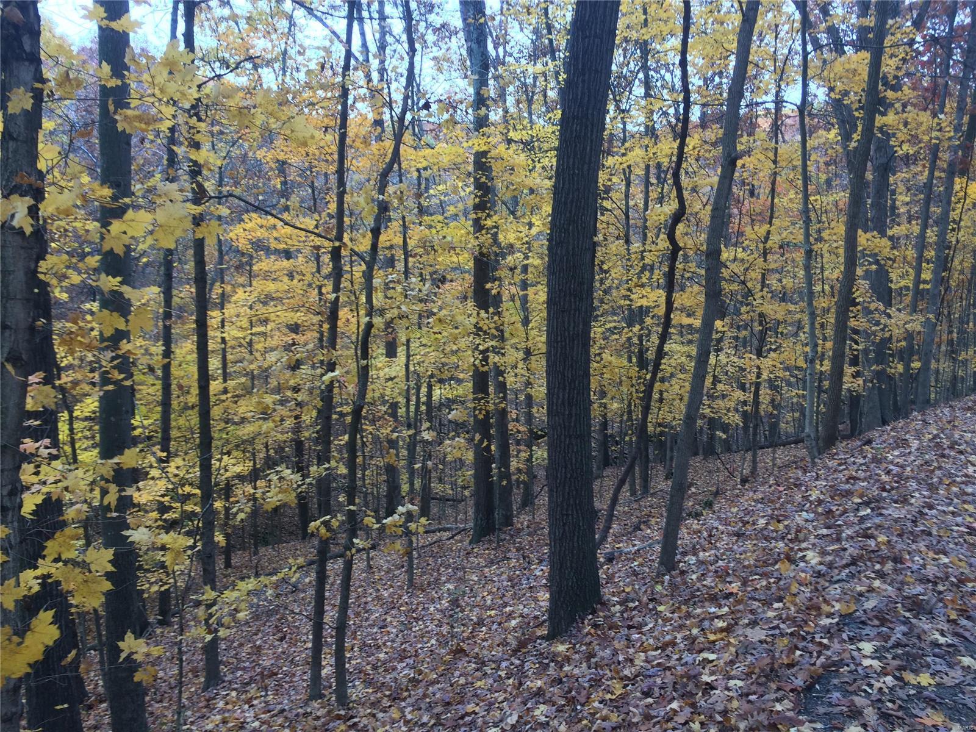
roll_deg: +2.3
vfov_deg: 48.2
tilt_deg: -11.4
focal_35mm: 29
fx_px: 818
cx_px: 488
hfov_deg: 61.7
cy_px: 366
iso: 40
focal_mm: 4.15
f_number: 2.2
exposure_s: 1/120
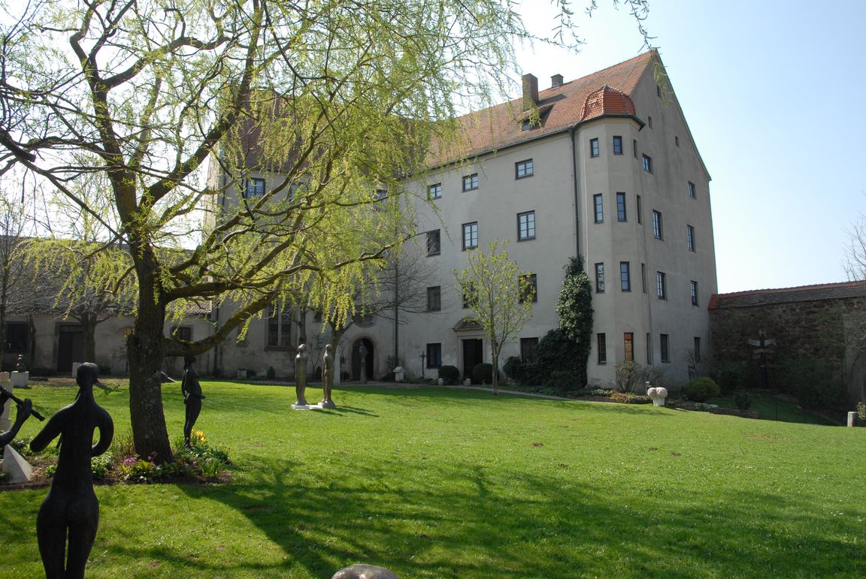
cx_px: 438
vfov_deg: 51.4
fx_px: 602
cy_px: 280
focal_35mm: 25
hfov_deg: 71.4
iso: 250
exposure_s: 1/250
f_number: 8
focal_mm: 16
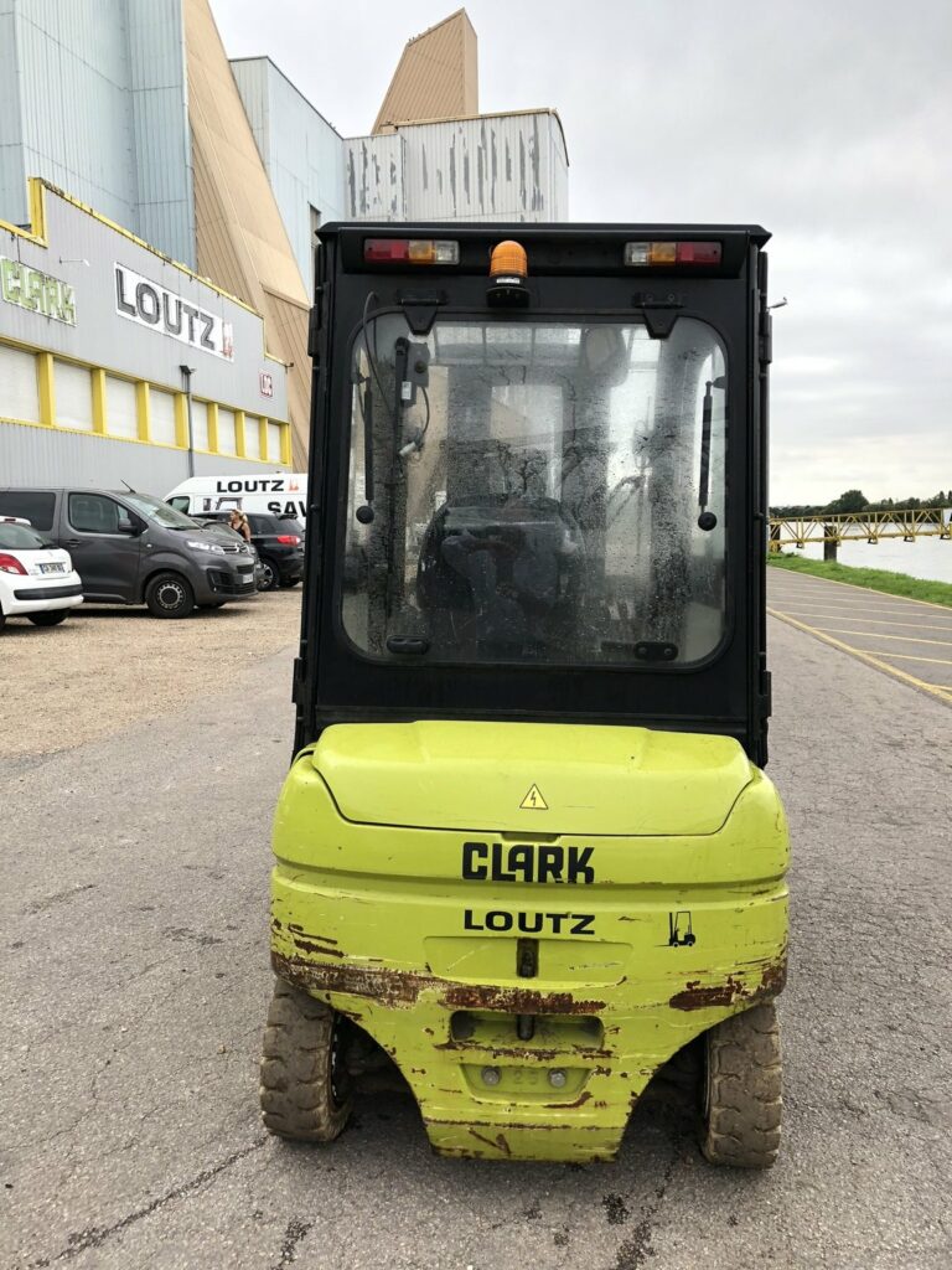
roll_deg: +1.7
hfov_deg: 49.7
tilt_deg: -2.9
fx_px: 1027
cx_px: 476
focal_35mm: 28
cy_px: 635
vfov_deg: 63.4
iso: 20
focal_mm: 4
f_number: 1.8
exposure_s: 1/716
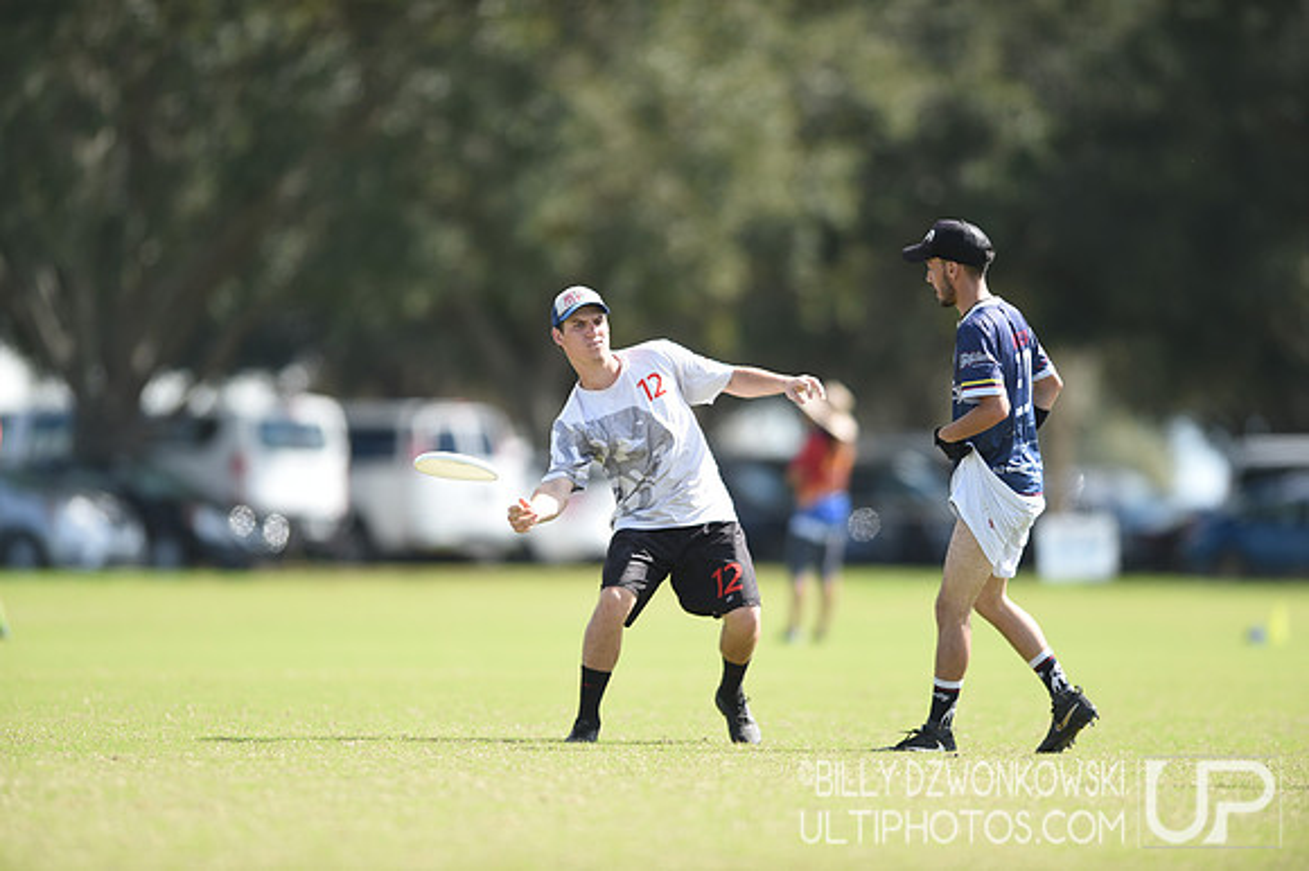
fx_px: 14536
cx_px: 654
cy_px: 436
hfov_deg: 5.2
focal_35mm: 400
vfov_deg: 3.4
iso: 200
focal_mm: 400
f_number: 2.8
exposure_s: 1/1600
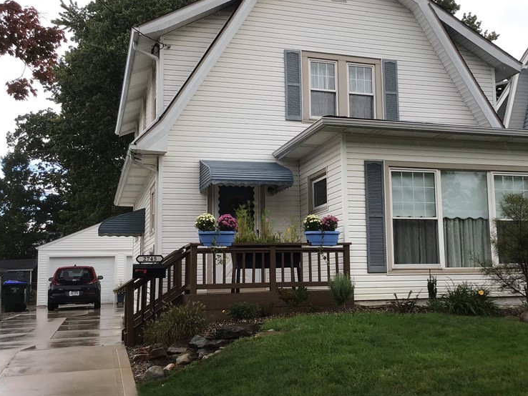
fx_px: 656
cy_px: 187
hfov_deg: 43.6
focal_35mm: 43
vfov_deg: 33.6
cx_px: 324
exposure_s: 1/334
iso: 25
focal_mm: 3.3
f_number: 2.4
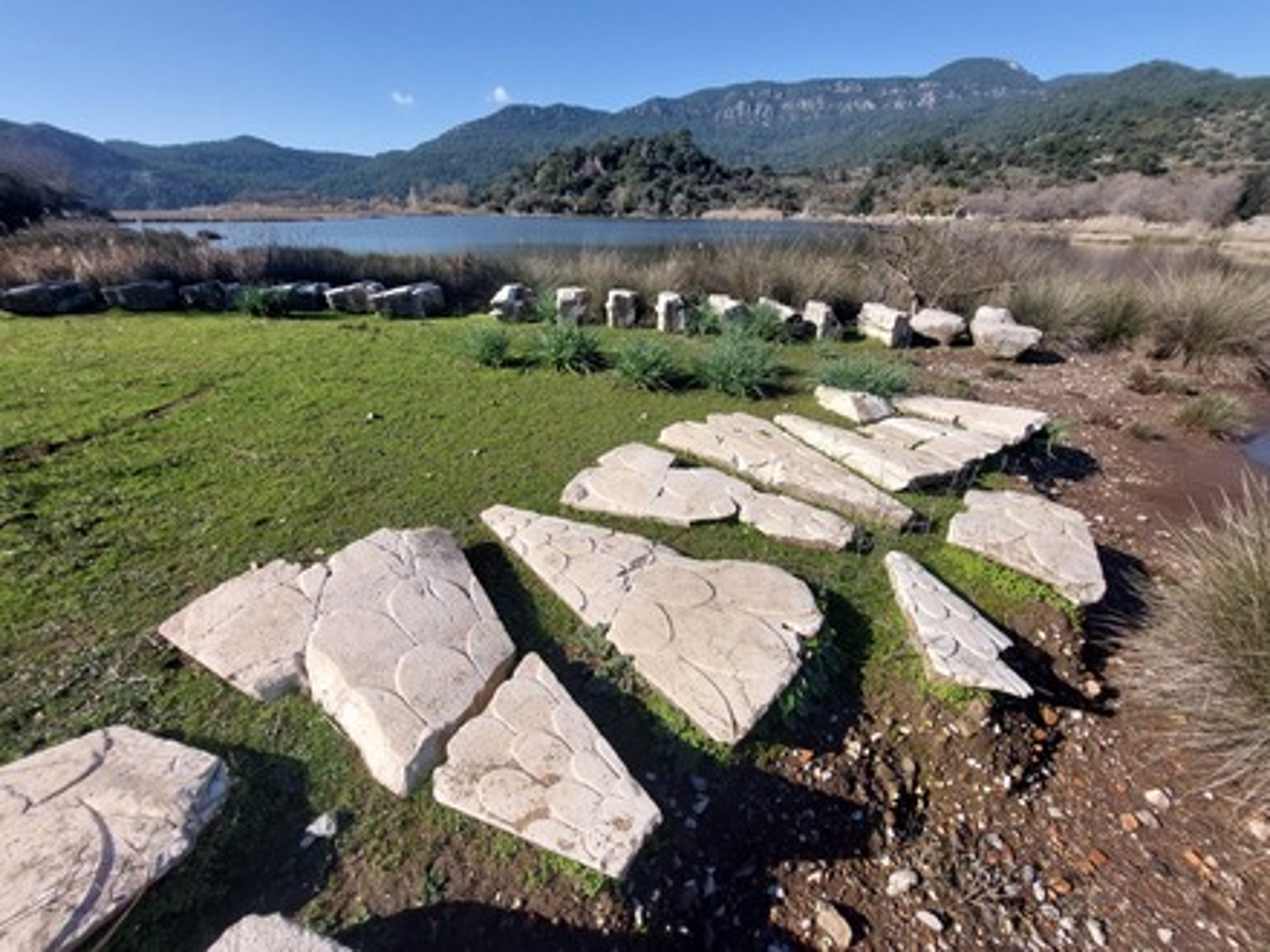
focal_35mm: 13
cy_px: 476
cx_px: 635
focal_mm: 1.74
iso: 50
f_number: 2.2
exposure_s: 1/2109
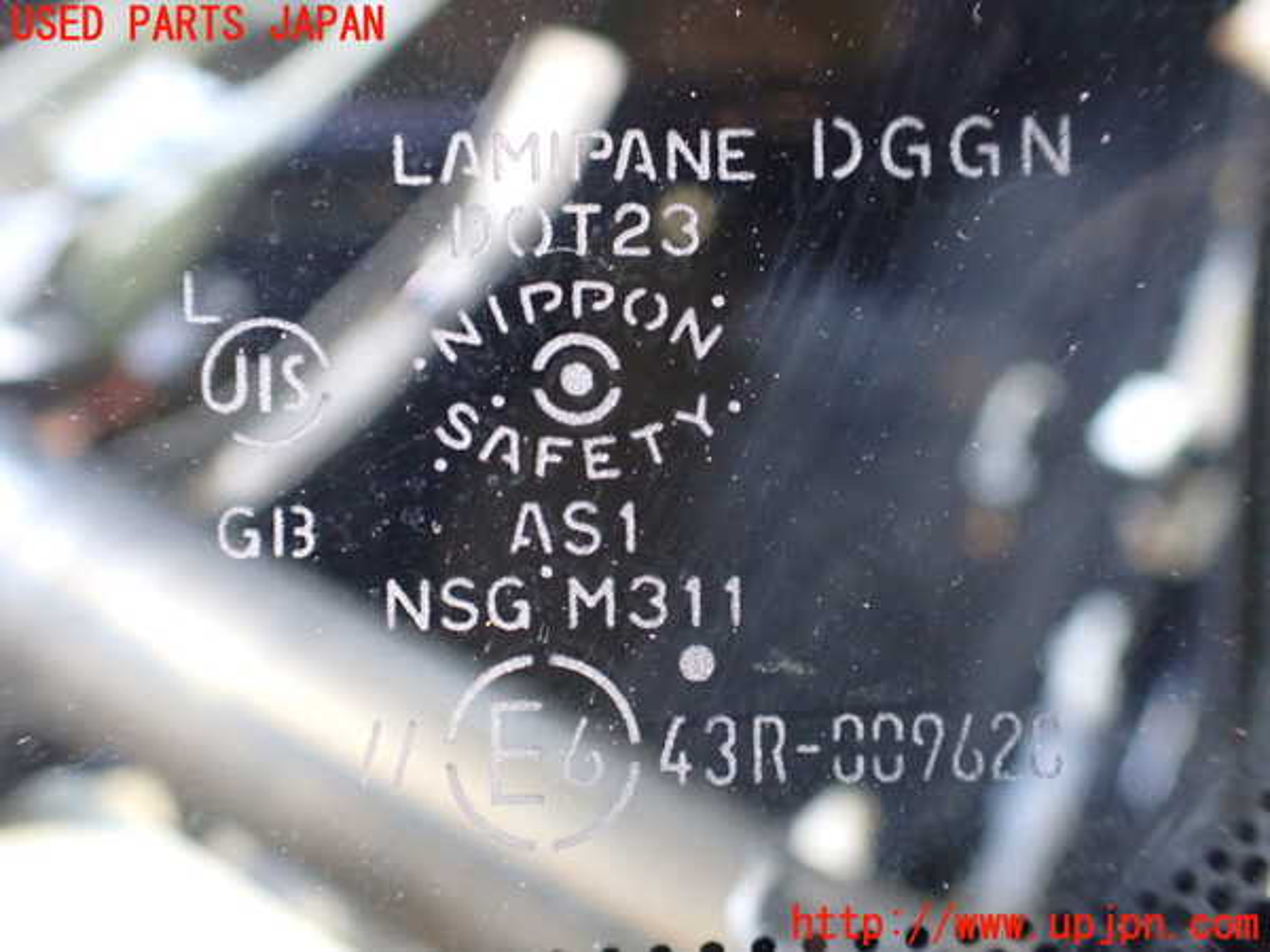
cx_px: 635
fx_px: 1101
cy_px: 476
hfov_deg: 60.0
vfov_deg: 46.8
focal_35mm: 30
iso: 1000
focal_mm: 5.4
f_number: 2.3
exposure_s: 1/30
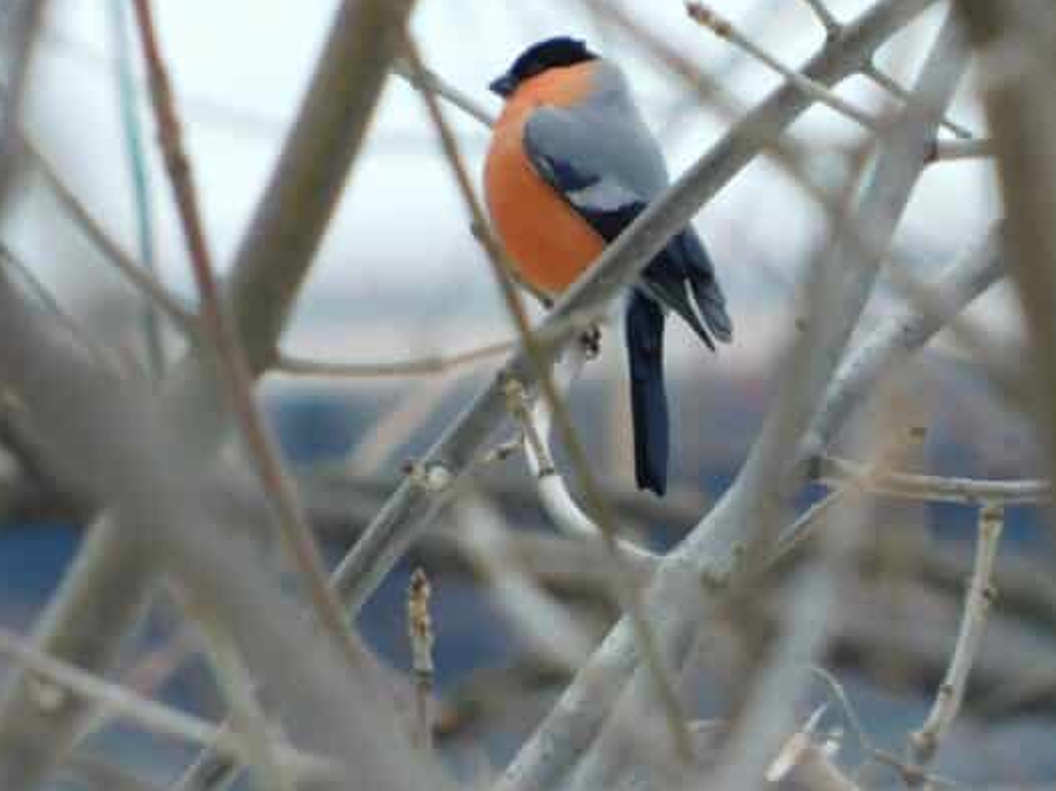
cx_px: 602
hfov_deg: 1.5
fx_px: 40707
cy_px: 283
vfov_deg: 1.1
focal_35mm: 1335
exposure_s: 1/160
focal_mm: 160
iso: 200
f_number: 6.5
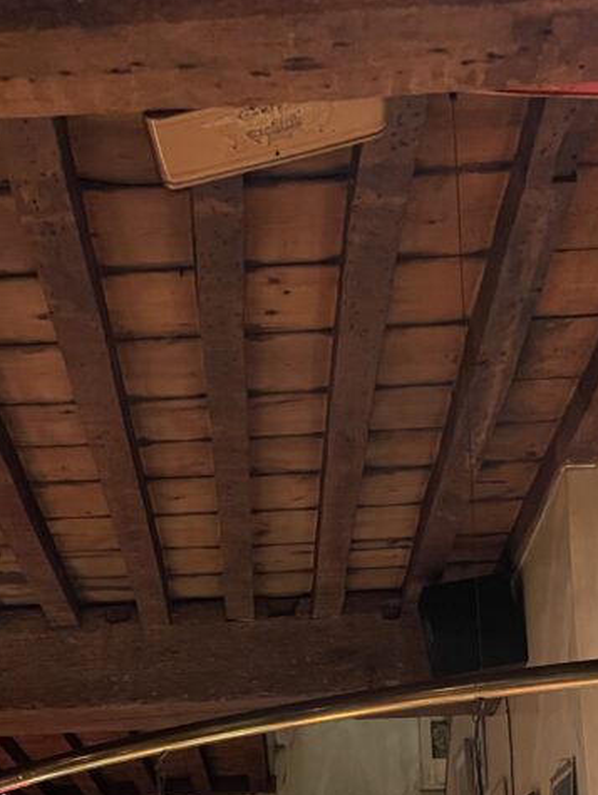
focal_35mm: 56
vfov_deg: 32.2
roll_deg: +1.8
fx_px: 1288
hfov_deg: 26.1
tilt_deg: +14.0
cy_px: 750
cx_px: 322
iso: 800
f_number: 1.6
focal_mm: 4.2
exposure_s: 1/26
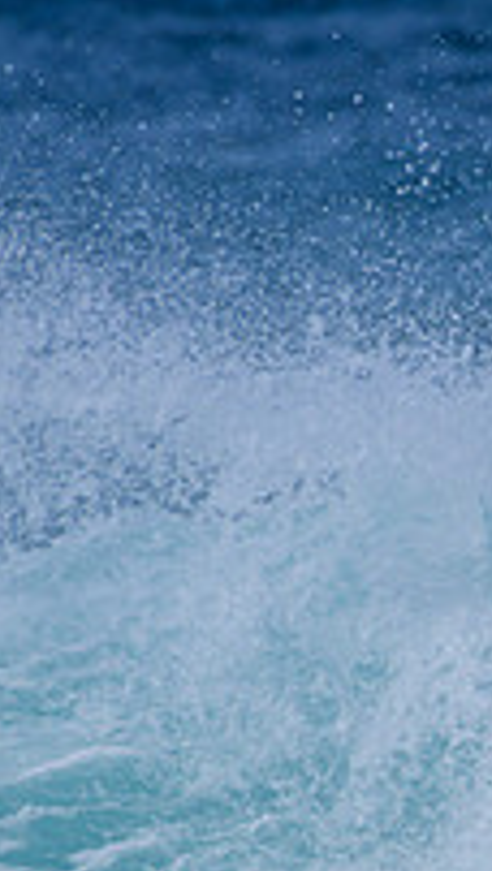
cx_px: 1131
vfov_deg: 0.7
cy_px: 727
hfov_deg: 0.4
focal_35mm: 3004
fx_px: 69497
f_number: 11
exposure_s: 1/2000
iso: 560
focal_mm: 1000
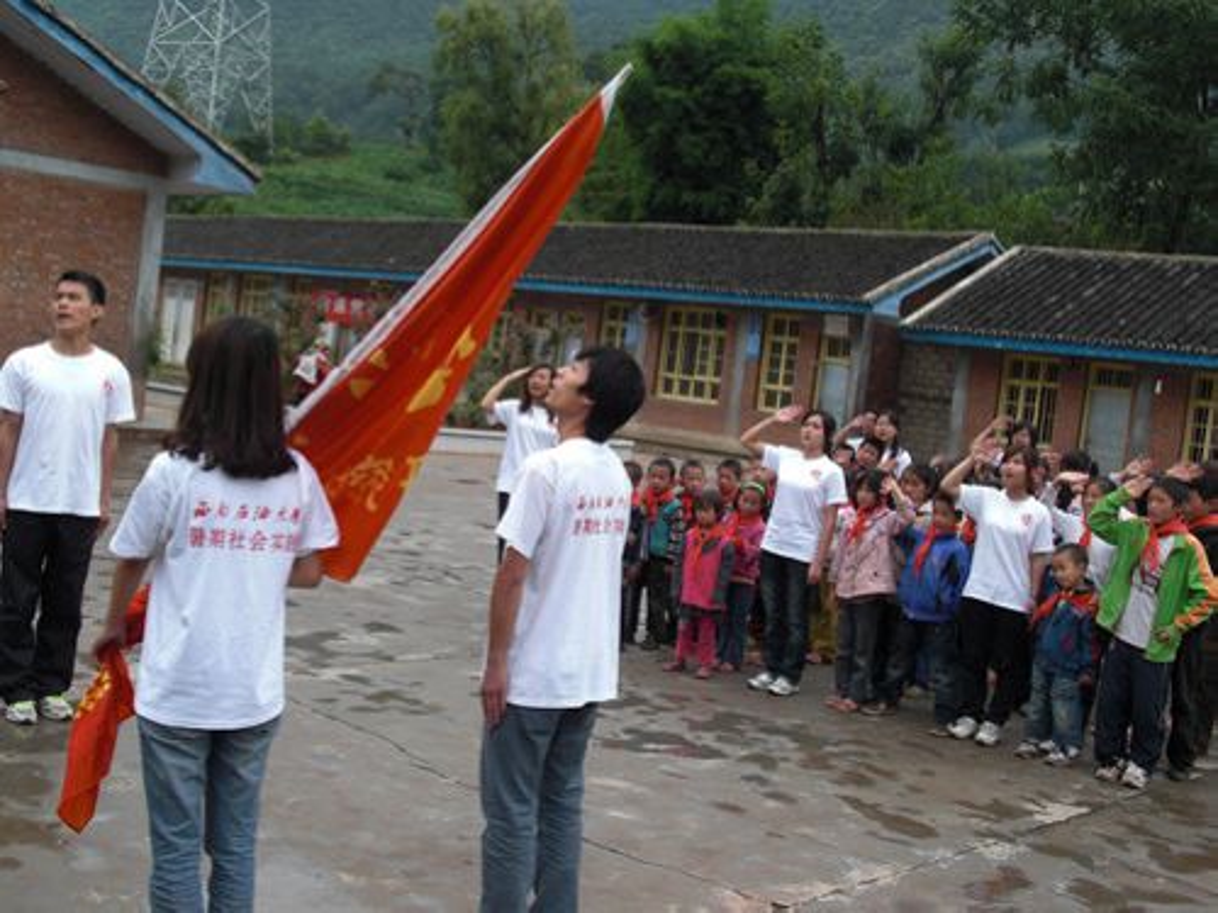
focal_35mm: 43
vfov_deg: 33.6
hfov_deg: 43.9
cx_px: 609
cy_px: 456
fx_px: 1513
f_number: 3.1
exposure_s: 1/320
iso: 50
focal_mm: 7.6
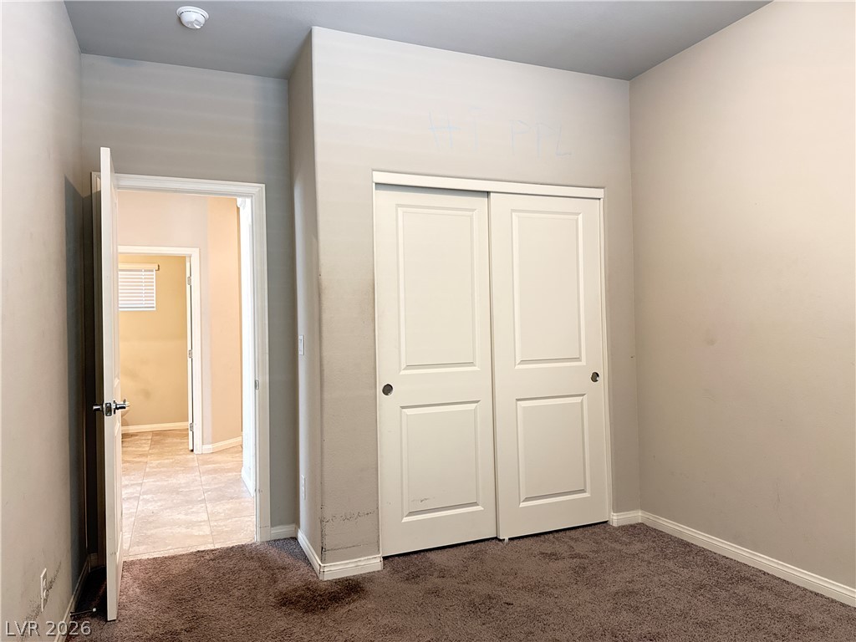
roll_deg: +0.7
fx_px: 593
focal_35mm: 24
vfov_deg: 56.8
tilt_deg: +0.7
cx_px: 428
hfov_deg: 71.6
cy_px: 321
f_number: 1.78
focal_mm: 6.76
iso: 640
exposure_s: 1/60
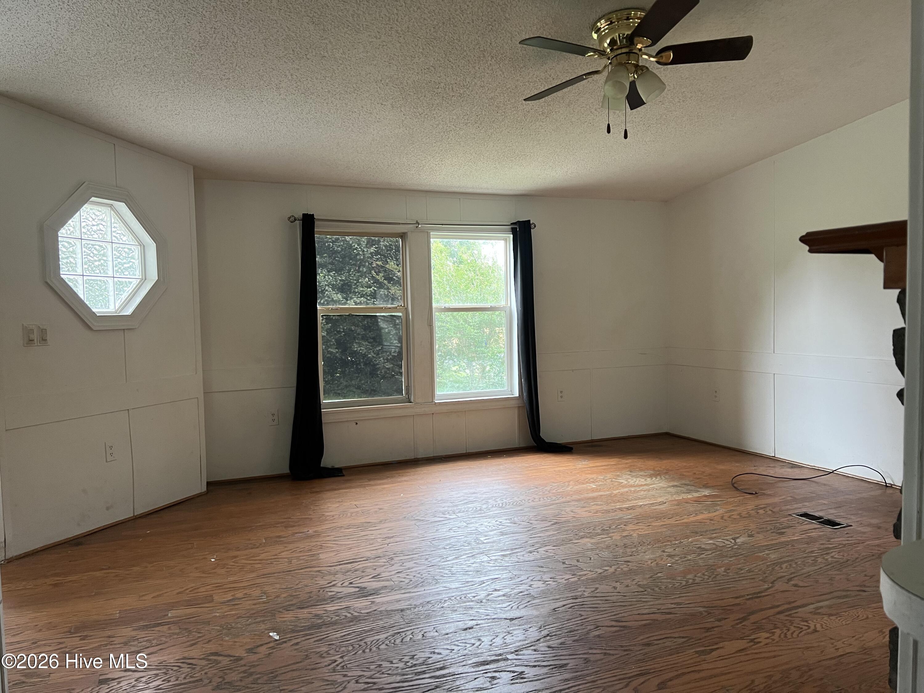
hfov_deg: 67.3
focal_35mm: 26
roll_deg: +0.6
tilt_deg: -4.1
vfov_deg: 53.1
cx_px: 462
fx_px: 694
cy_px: 346
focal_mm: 5.7
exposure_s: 1/60
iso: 160
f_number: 1.5
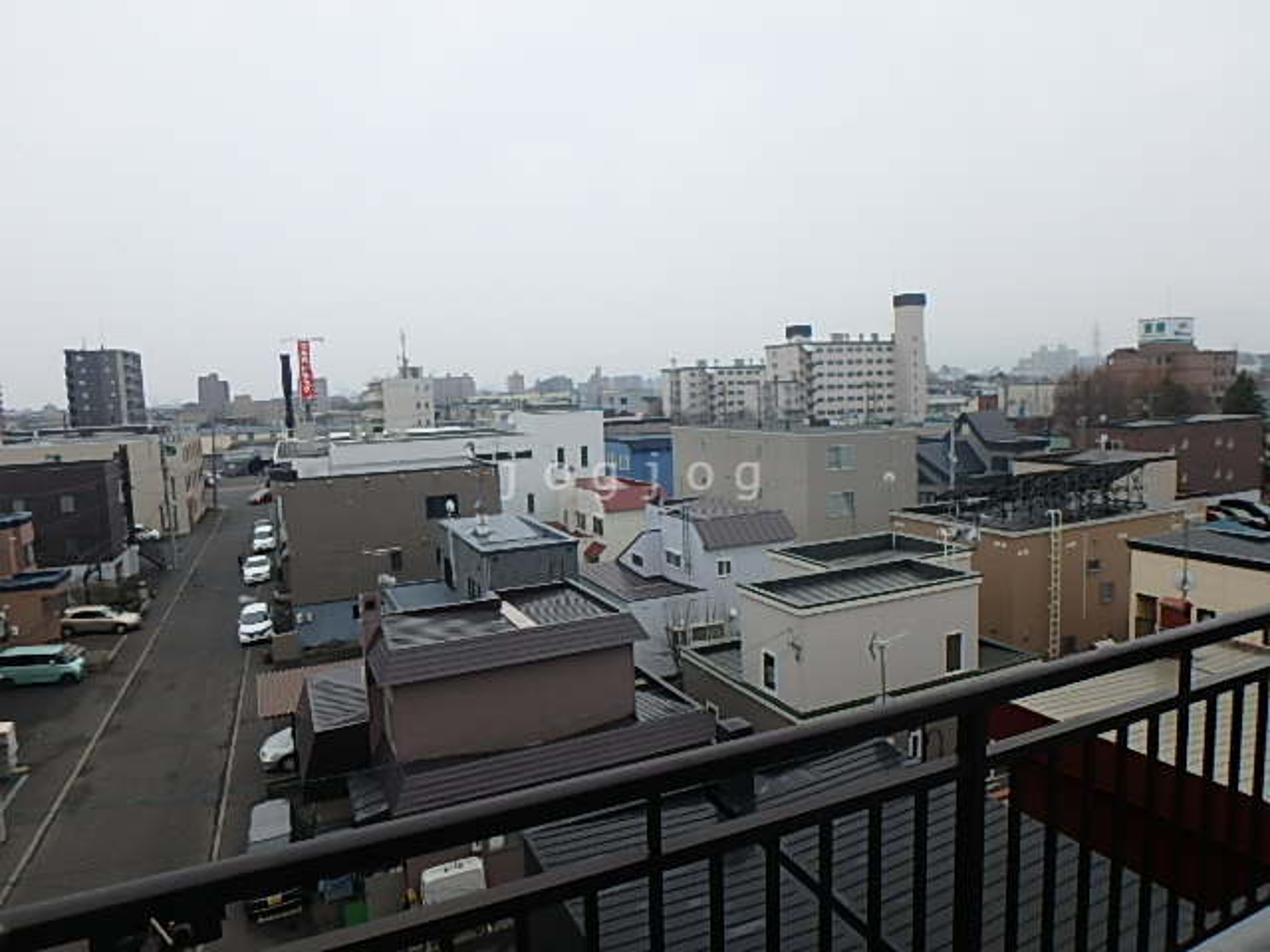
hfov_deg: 79.0
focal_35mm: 21
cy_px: 476
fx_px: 770
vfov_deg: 63.4
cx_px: 635
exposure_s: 1/250
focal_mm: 3.7
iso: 125
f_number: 3.5
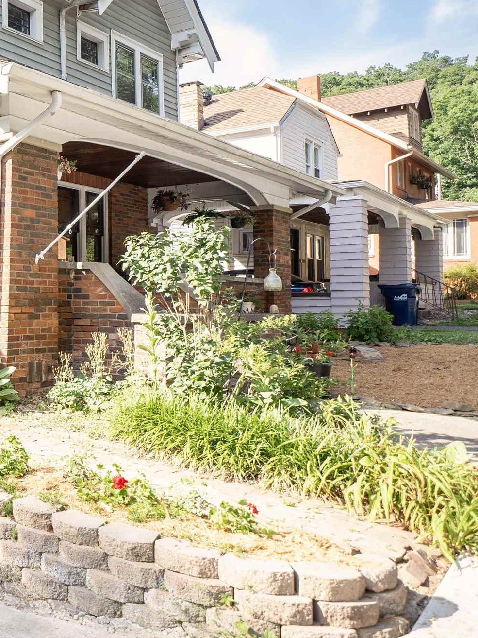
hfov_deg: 29.5
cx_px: -161
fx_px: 700
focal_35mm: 38
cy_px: 269
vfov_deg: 48.8
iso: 200
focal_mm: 16.9
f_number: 3.2
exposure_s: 1/500
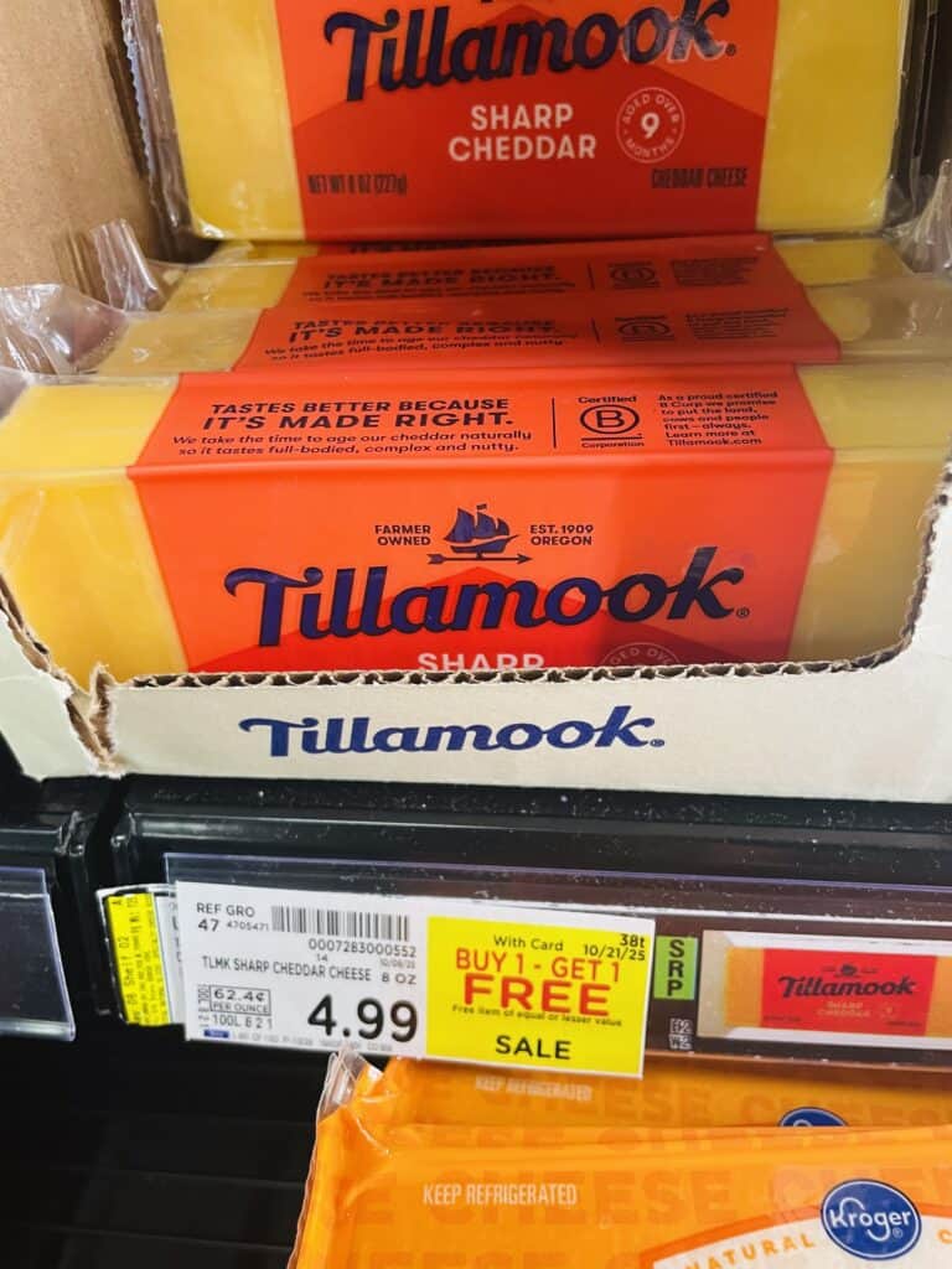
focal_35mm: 26
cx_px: 476
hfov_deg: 53.1
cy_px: 634
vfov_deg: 67.3
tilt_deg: -39.0
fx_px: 953
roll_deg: +5.0
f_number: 1.6
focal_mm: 4.2
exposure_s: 1/44
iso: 160
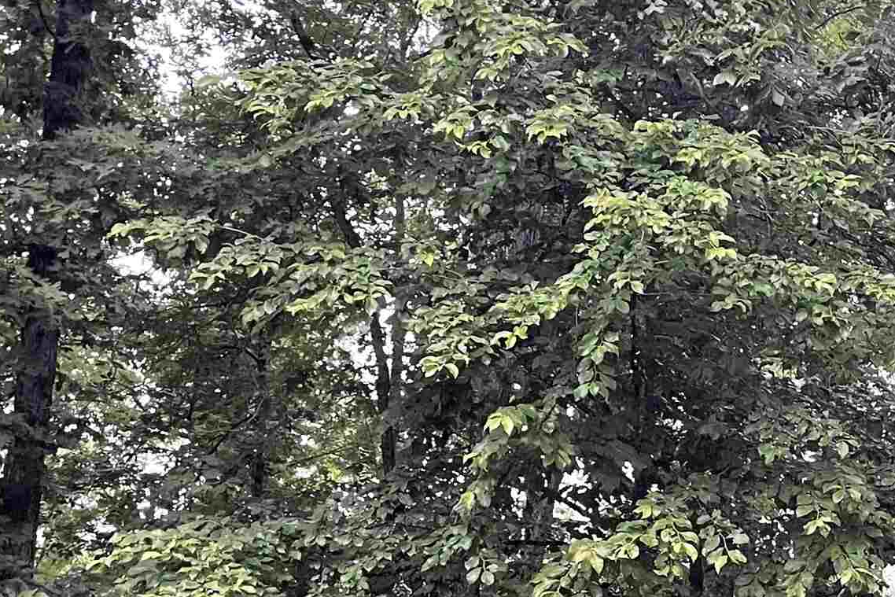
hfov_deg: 26.7
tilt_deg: +3.5
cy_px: 585
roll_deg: -2.1
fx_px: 1815
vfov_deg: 18.2
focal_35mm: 73
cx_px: 811
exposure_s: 1/60
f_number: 1.6
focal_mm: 5.1
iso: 320
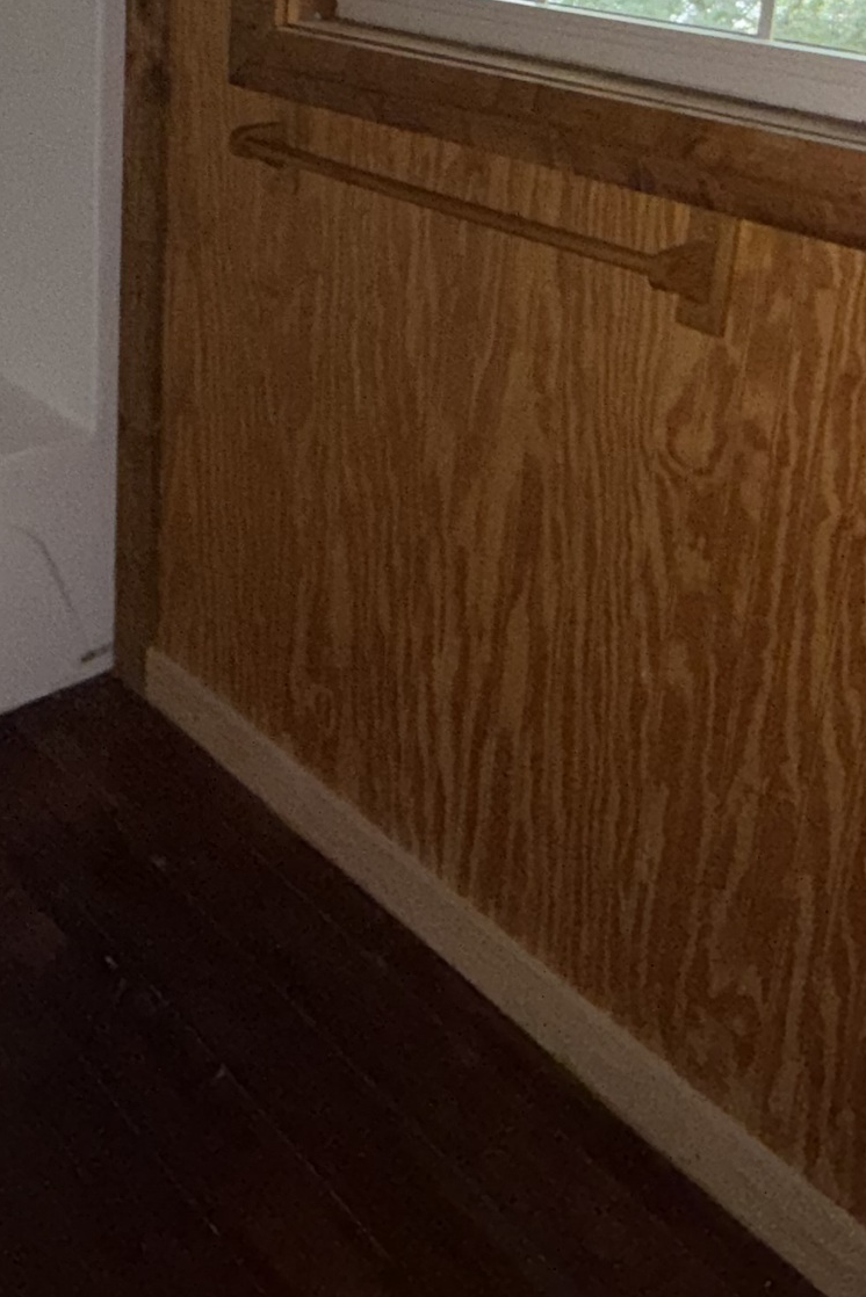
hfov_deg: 32.1
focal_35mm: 40
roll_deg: -0.7
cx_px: 120
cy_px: 145
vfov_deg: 44.4
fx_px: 1442
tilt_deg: -14.2
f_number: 2.2
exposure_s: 1/61
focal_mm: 2.22
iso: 100
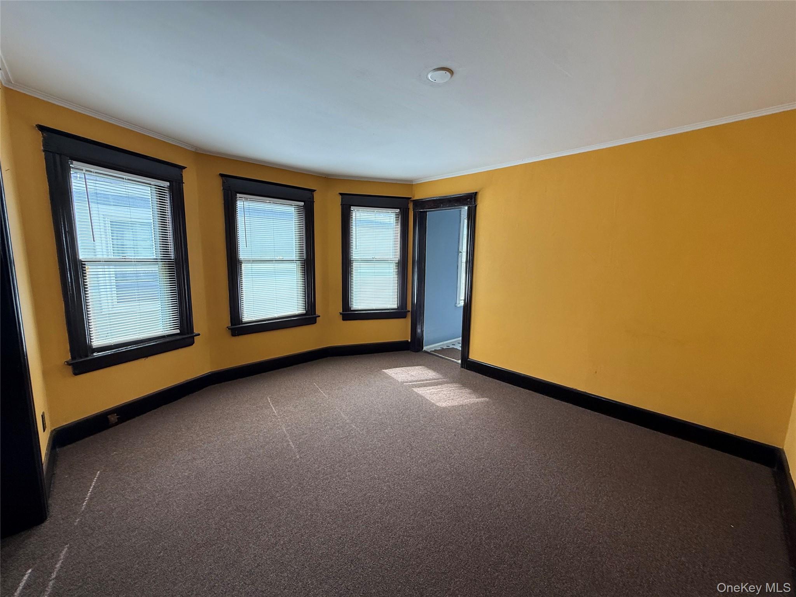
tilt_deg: -7.0
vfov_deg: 85.7
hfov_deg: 102.1
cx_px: 398
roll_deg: -0.5
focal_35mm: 14
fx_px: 322
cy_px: 298
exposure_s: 1/99
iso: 80
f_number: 2.2
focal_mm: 2.22
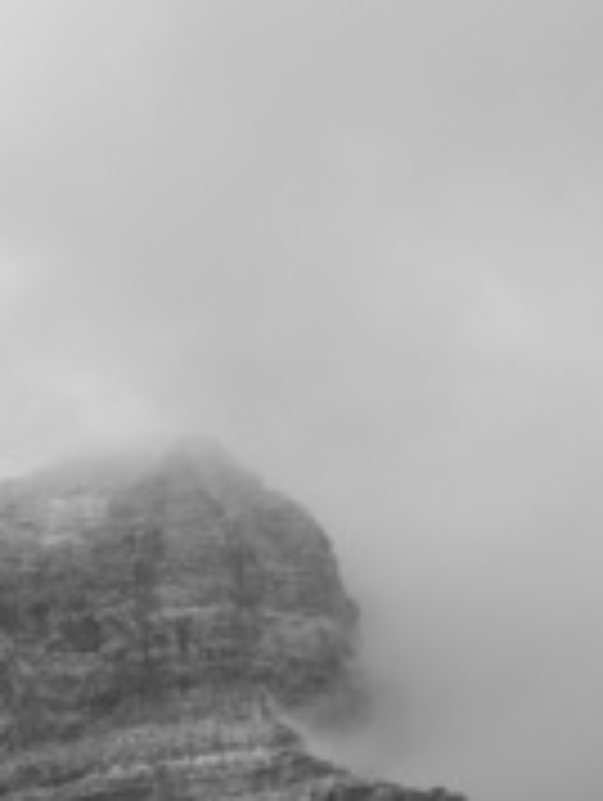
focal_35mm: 220
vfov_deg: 8.9
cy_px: 814
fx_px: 5098
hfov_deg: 6.8
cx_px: 148
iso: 100
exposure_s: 1/400
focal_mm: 12.5
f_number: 4.5
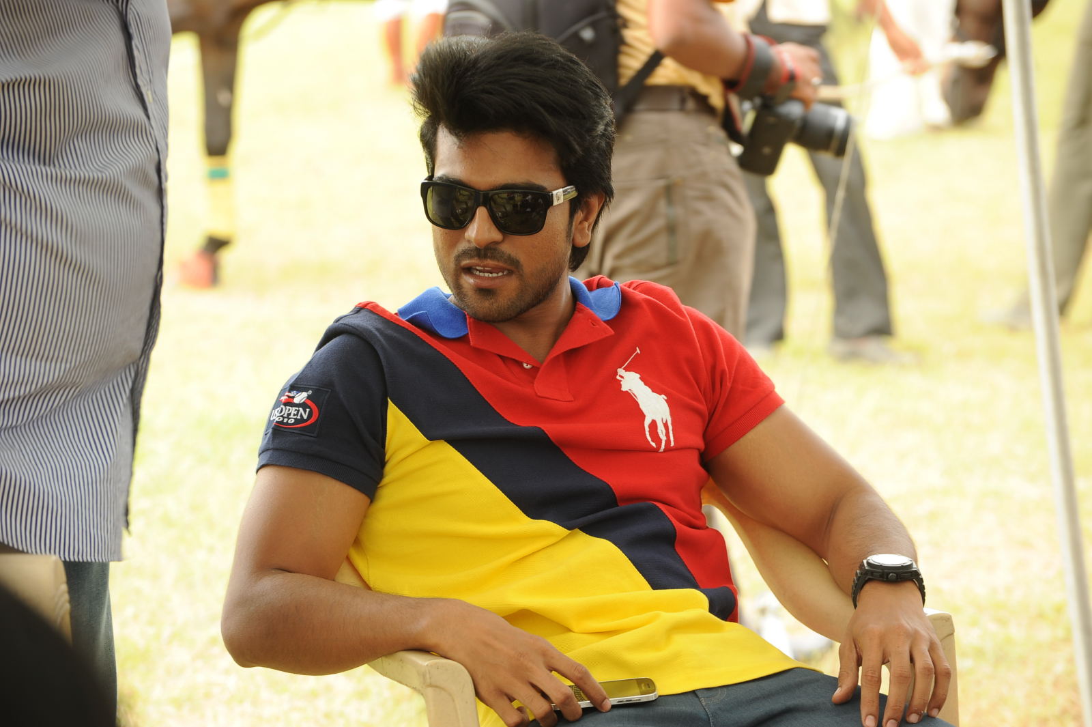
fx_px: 4396
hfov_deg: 14.2
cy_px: 364
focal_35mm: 145
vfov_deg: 9.5
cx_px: 546
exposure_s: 1/125
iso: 400
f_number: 7.1
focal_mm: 145
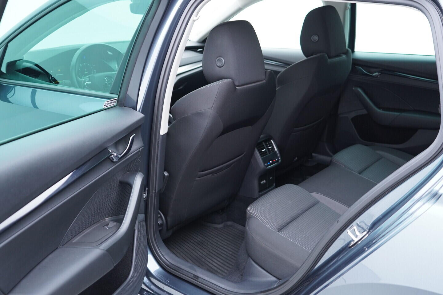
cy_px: 148
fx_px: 443
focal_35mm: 36
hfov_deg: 53.1
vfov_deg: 36.9
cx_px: 222
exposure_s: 1/40
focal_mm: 24
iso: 400
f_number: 2.8
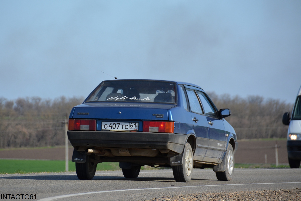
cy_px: 100
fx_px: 2321
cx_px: 150
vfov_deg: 5.0
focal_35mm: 278
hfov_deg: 7.4
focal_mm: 185
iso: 400
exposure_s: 1/1250
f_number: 6
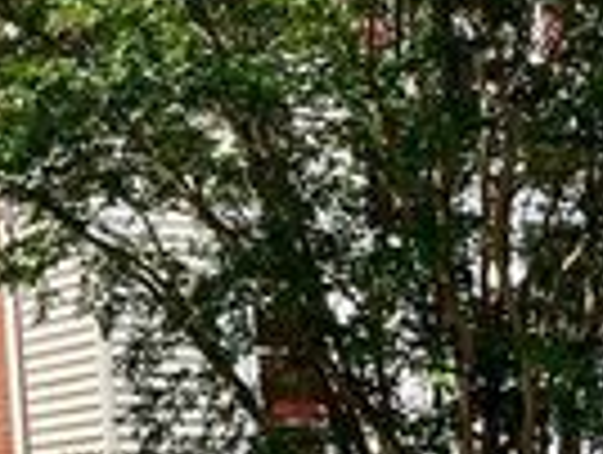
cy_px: 128
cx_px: -184
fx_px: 1693
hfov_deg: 18.7
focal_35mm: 97
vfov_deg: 15.2
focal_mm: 4.2
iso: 32
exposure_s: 1/2882
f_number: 1.6
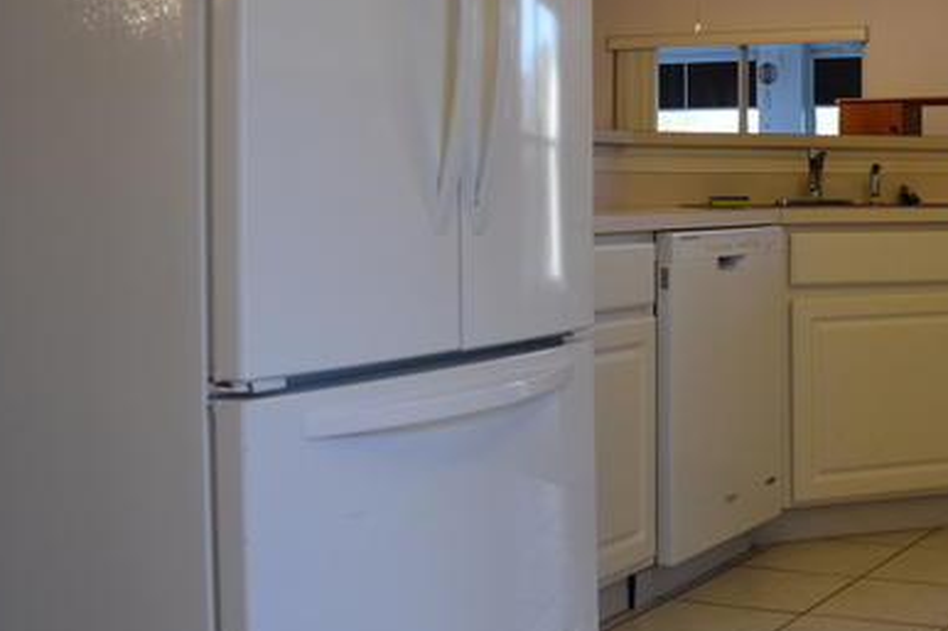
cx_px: 948
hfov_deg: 32.7
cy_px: 184
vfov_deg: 24.0
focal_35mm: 56
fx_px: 1474
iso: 400
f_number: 4
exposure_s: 1/60
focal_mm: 18
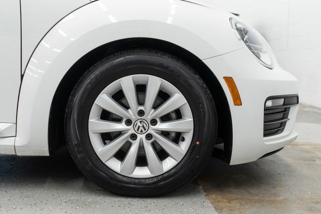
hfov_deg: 46.4
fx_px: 375
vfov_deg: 31.9
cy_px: 107
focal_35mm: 42
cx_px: 160
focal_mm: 28
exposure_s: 1/40
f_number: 3.2
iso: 250
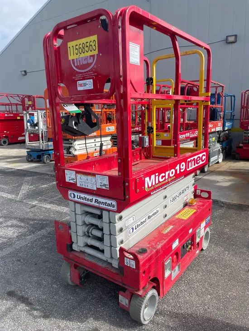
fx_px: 249
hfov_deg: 53.1
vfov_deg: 67.3
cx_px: 124
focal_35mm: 26
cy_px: 166
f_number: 1.6
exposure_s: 1/2681
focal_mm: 4.2
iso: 50
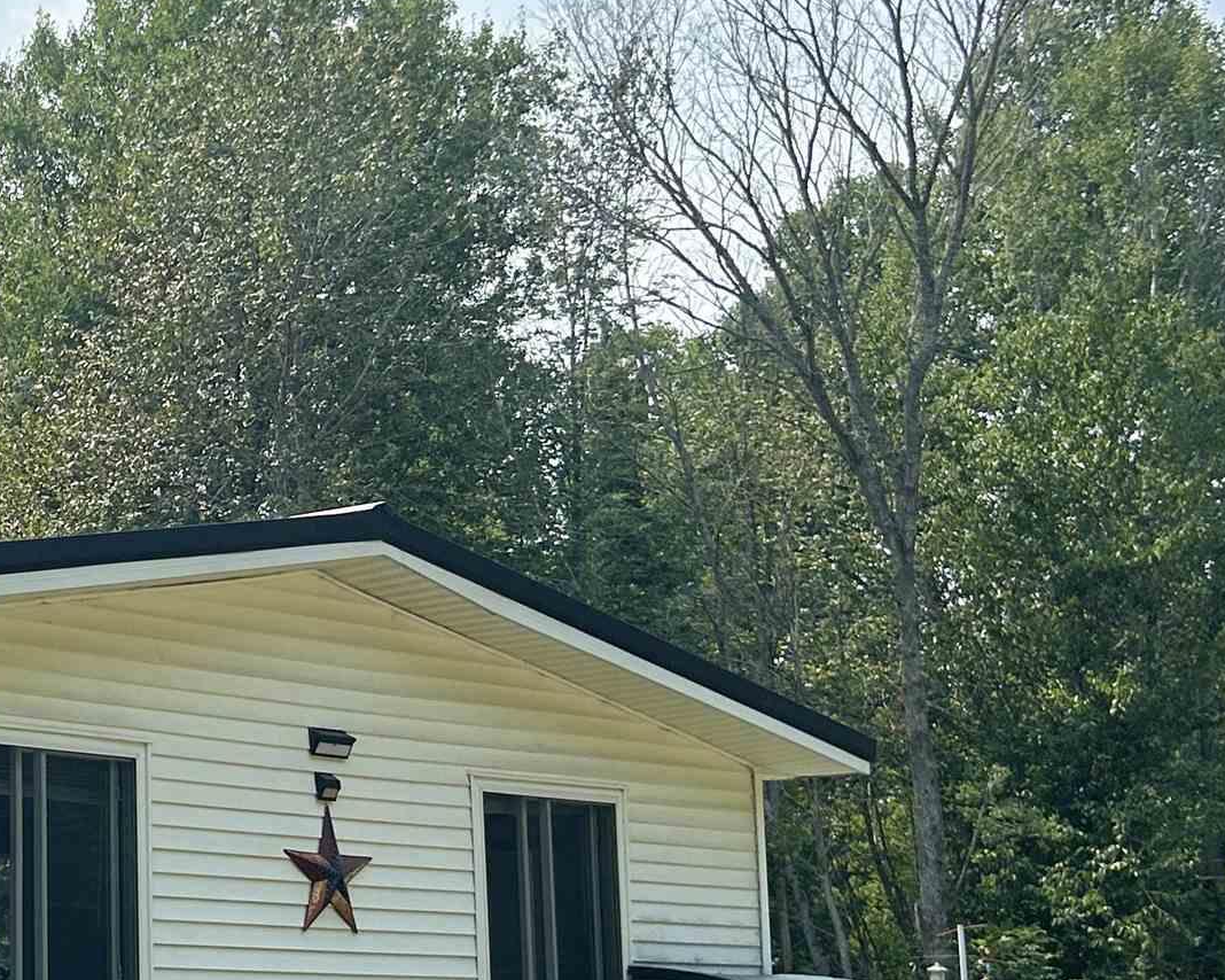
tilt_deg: +9.0
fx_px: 2646
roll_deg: -0.9
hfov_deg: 23.6
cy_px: 615
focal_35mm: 73
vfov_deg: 20.9
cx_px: -270
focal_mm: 5.7
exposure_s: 1/6579
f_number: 1.5
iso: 50
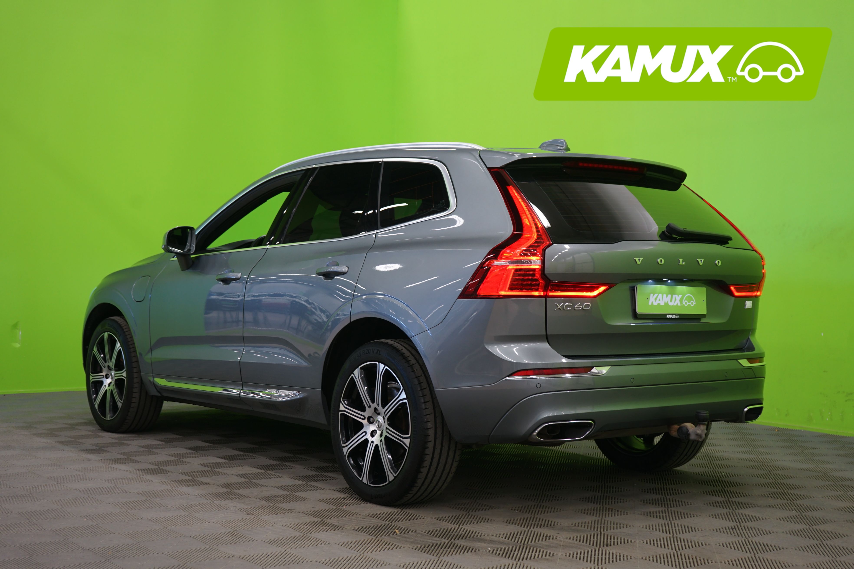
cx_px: 427
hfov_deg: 39.6
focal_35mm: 50
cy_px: 284
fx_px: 1186
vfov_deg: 27.0
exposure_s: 1/8
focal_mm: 50
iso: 400
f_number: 5
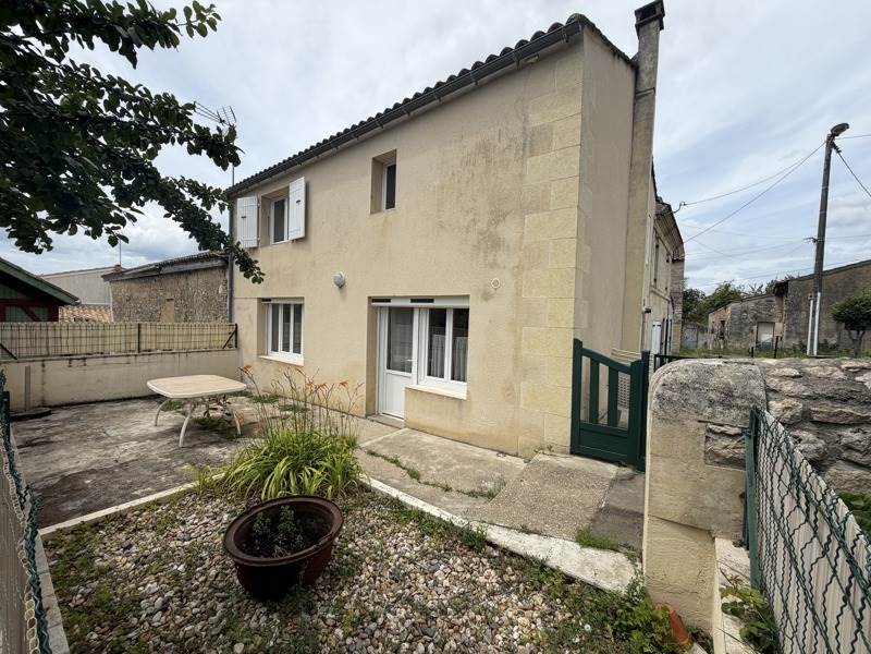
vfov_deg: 85.7
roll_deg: -1.6
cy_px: 327
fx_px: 352
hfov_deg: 102.1
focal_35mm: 14
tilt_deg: -1.4
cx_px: 436
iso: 20
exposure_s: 1/1033
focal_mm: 2.22
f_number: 2.2
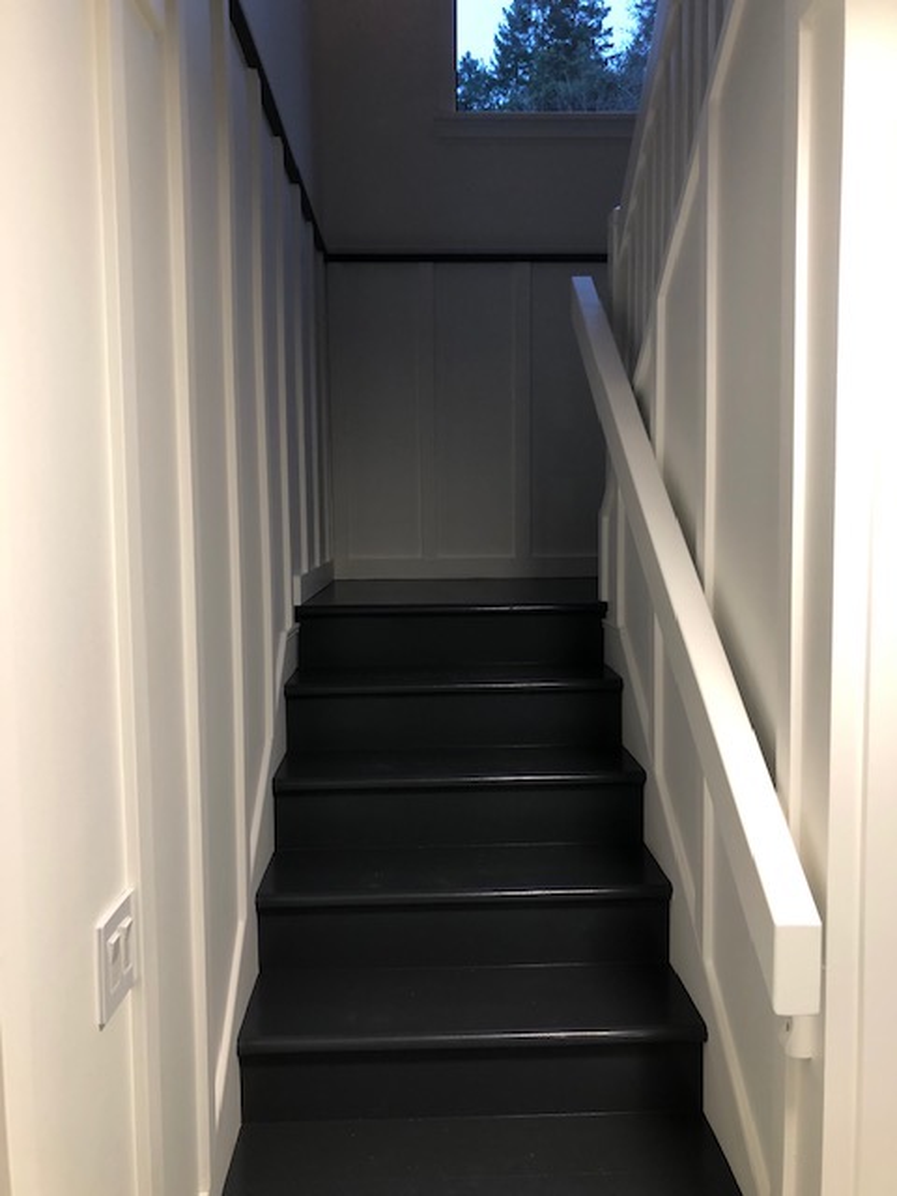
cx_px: 448
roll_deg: -0.1
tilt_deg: -5.4
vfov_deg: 63.4
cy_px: 598
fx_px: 967
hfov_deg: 49.7
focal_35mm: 28
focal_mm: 3.99
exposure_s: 1/24
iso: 40
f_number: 1.8
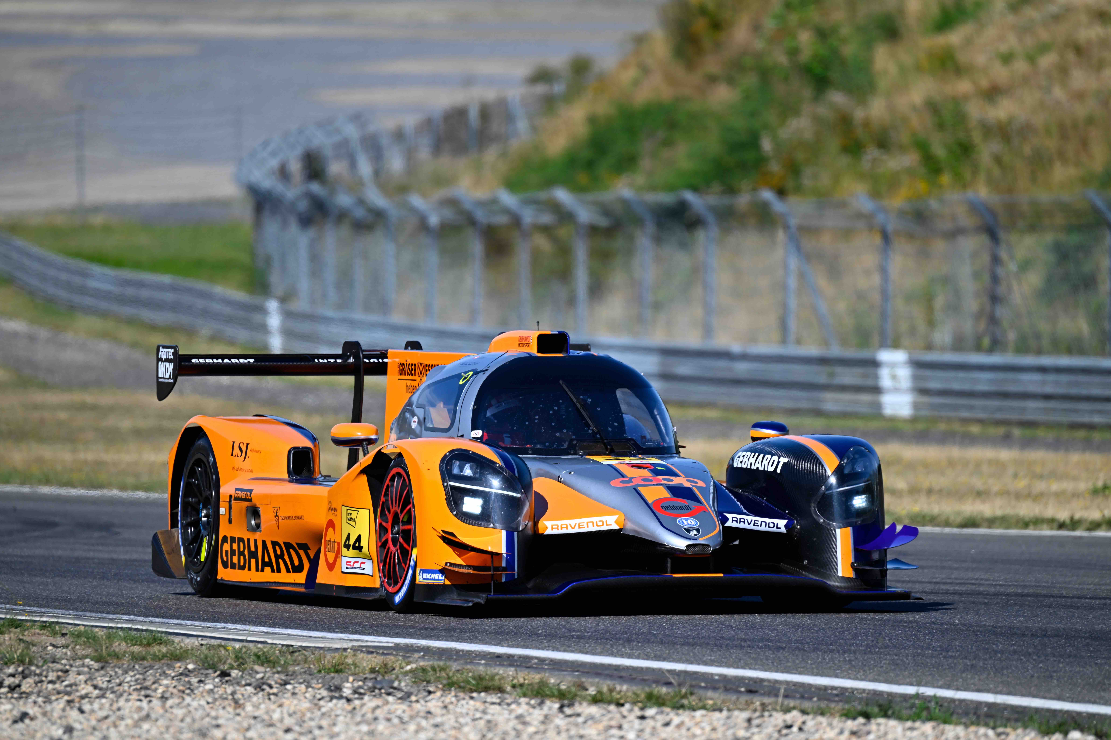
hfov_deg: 5.2
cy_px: 370
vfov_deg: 3.4
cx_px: 556
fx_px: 12343
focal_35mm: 400
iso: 200
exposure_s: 1/1250
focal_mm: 400
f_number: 5.6
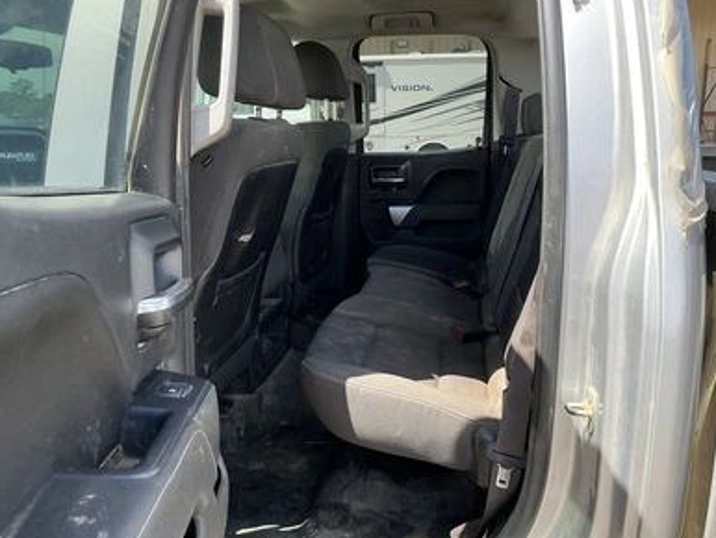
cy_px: 265
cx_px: 362
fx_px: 600
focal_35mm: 29
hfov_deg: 61.6
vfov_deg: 48.3
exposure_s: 1/280
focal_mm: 3
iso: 25
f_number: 1.8
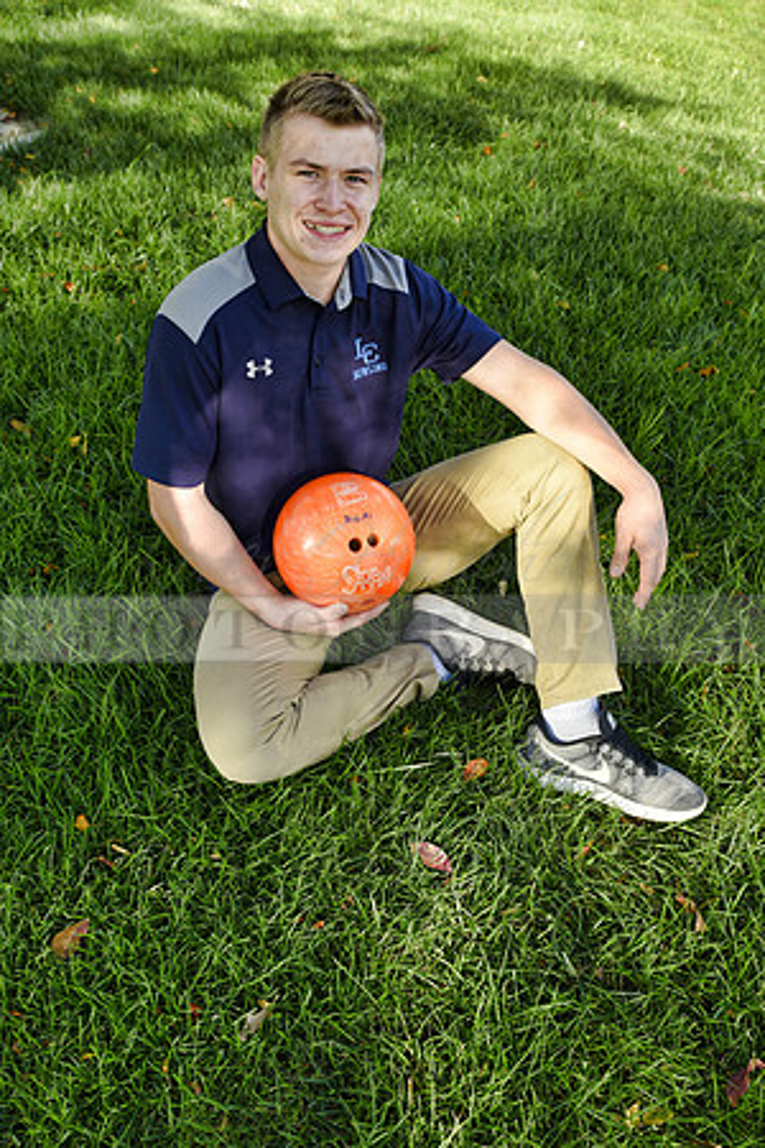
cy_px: 574
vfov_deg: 58.7
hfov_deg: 41.1
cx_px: 382
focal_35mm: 32
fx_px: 1020
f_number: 6.3
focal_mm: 32
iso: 200
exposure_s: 1/160
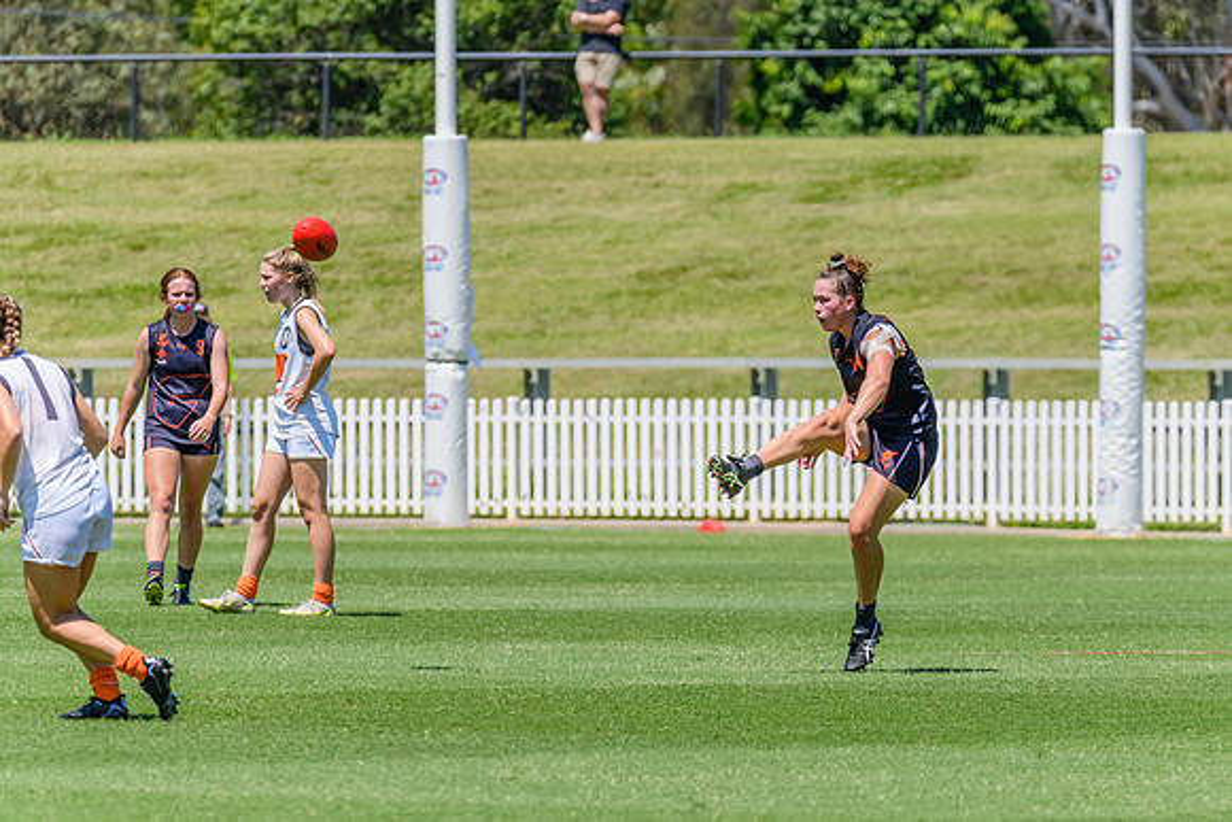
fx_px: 14990
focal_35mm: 438
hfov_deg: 4.7
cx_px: 702
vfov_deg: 3.1
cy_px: 458
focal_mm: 380
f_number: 9
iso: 800
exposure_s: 1/2000
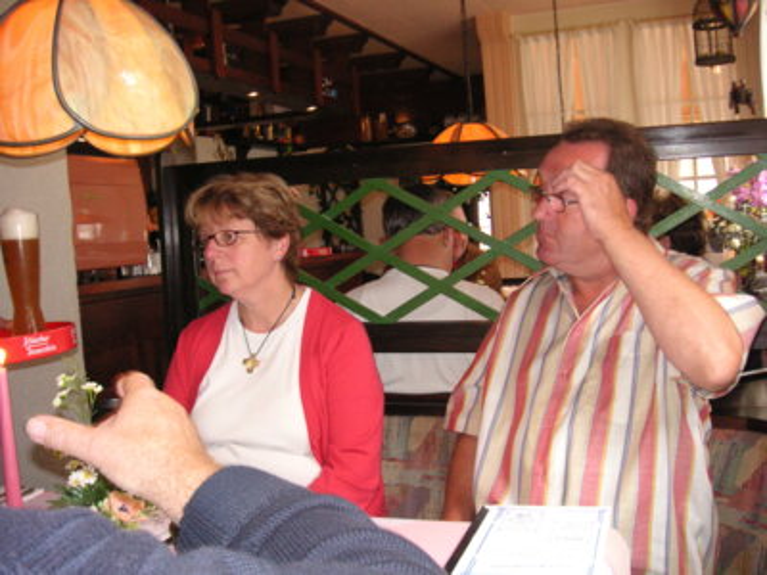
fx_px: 820
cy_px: 288
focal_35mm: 37
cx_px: 384
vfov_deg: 38.7
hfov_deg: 50.1
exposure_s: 1/45
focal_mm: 6.1
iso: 160
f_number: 2.8
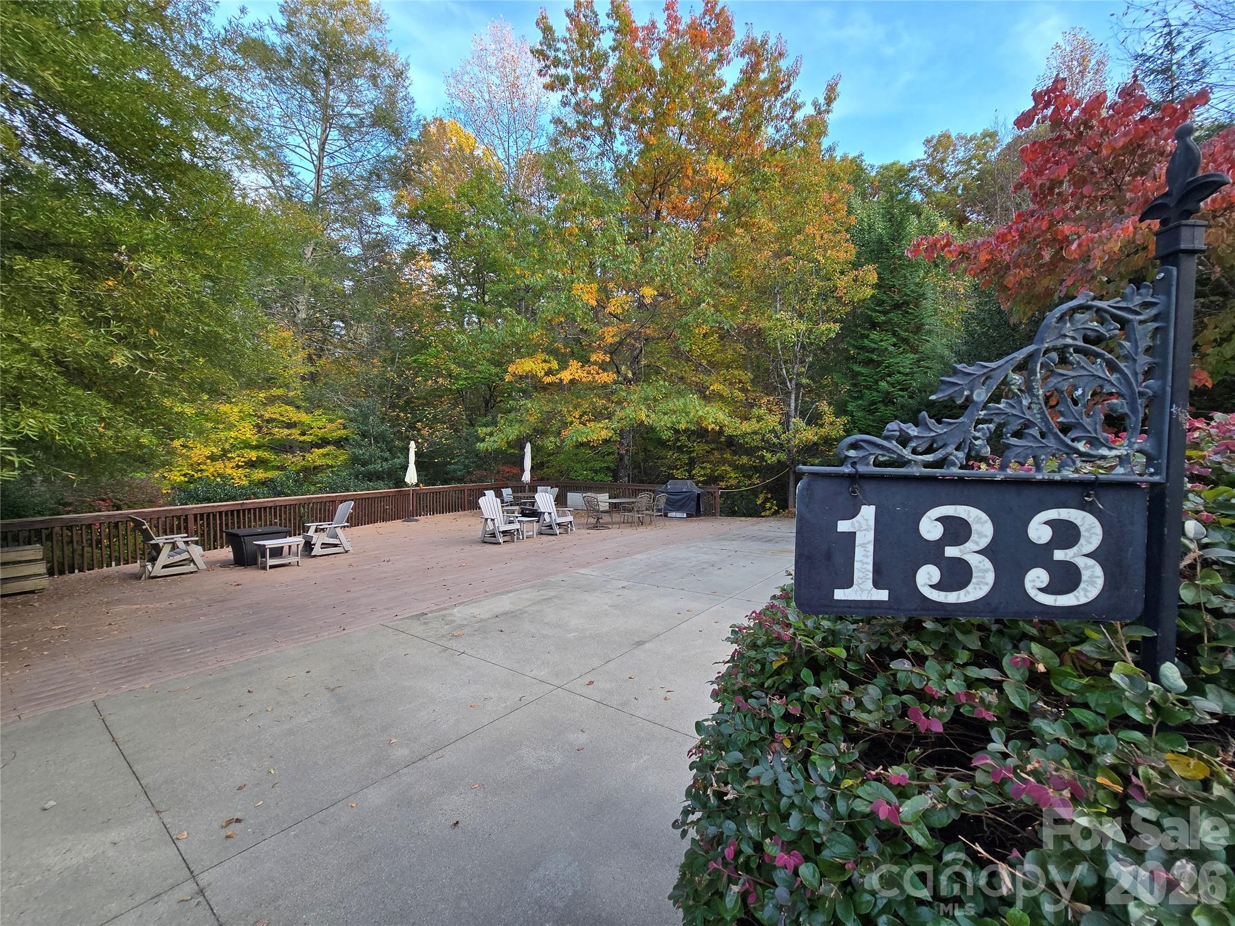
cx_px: 618
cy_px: 463
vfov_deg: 89.9
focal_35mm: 13
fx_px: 464
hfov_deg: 106.2
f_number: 2.2
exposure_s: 1/120
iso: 64
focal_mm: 2.2
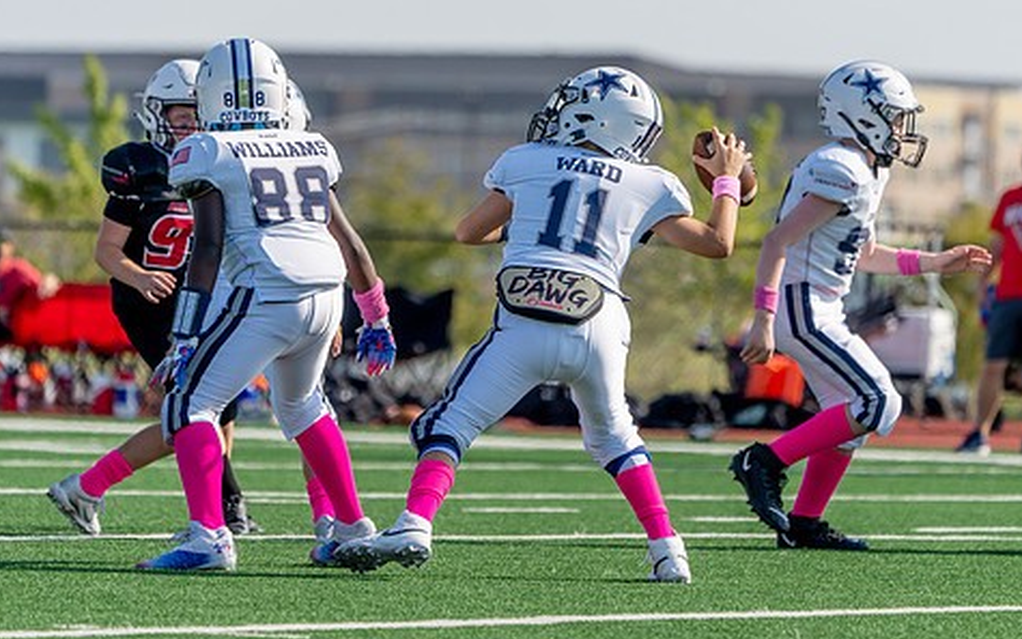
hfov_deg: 5.3
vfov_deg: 3.3
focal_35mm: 396
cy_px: 239
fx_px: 11031
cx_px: 544
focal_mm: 297
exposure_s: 1/1250
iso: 200
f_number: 5.6
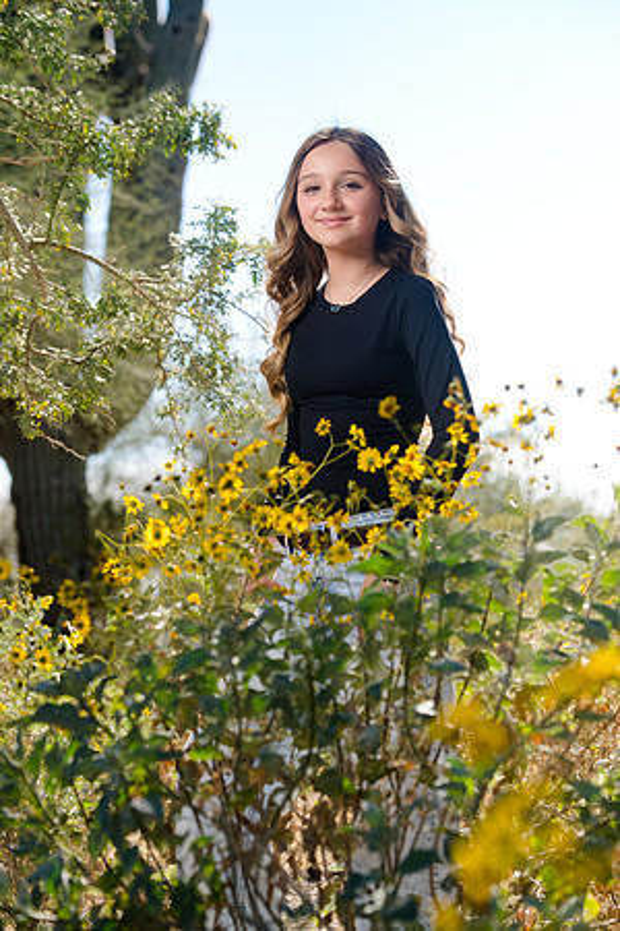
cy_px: 466
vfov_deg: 18.9
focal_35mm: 108
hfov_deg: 12.7
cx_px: 310
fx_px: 2790
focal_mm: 108
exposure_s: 1/250
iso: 100
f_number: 5.6
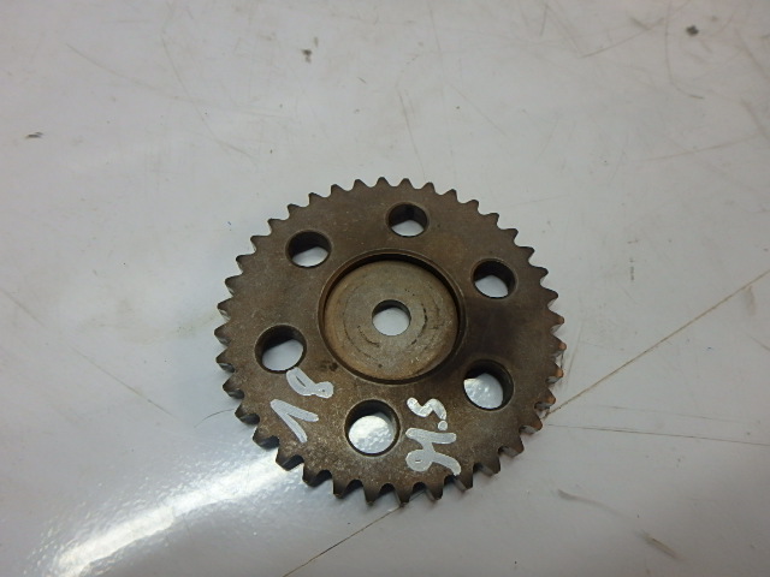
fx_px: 467
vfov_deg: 63.4
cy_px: 288
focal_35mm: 21
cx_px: 385
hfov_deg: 79.0
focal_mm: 3.7
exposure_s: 1/60
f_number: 3.5
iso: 160
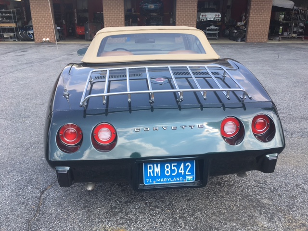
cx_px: 154
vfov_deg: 48.2
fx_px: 258
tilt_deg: -19.3
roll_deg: -1.3
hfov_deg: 61.7
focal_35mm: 29
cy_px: 116
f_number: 2.2
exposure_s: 1/513
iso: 25
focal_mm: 4.15
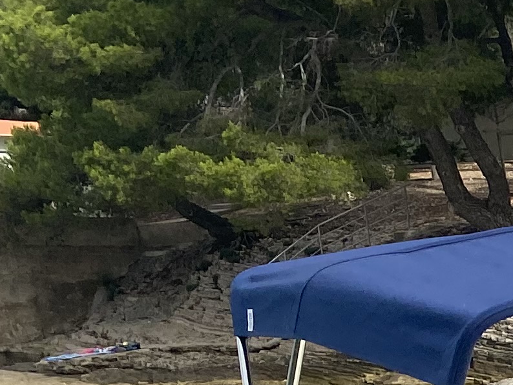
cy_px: 961
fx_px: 1957
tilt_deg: -19.8
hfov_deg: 12.4
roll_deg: +0.8
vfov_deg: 9.8
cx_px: 1147
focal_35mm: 132
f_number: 1.8
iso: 32
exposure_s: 1/3300
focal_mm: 4.25
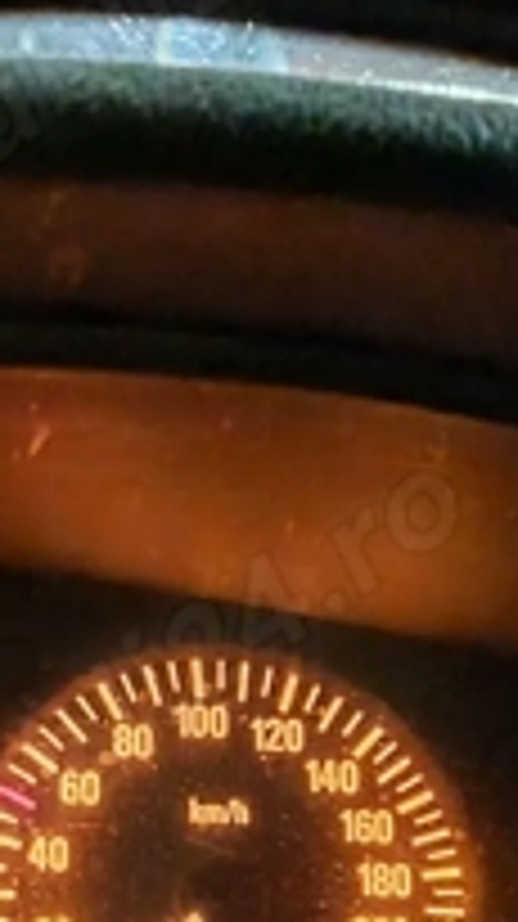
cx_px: -149
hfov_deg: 14.0
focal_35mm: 83
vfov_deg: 25.2
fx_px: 2031
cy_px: 733
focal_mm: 5.4
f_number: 1.8
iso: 2500
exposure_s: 1/5
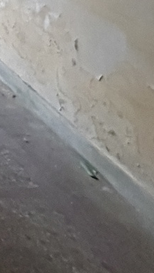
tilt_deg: -4.0
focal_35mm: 75
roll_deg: -0.3
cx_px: -329
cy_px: -191
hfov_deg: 10.4
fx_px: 543
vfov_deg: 21.1
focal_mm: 2.22
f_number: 2.2
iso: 800
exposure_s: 1/60
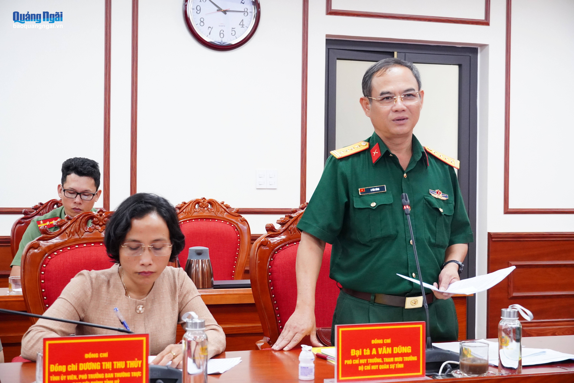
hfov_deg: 31.2
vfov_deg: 21.1
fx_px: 1028
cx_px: 287
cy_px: 192
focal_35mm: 64
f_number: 5.6
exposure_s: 1/125
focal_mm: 43
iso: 2500
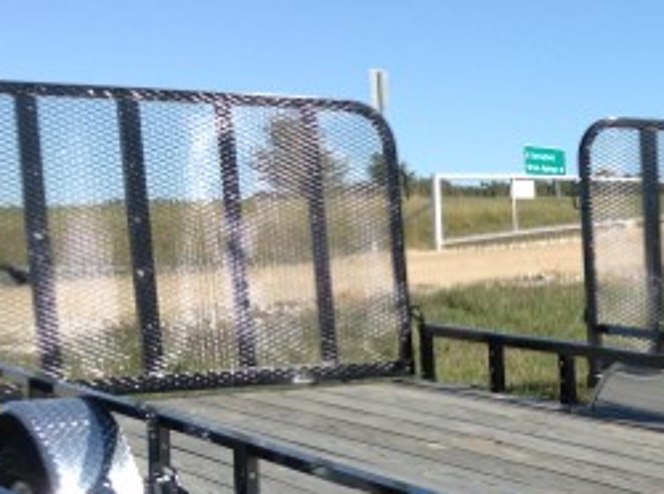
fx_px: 1626
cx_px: 729
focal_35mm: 85
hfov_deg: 21.9
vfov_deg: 16.9
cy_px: 489
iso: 25
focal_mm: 3.3
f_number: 2.4
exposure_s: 1/999
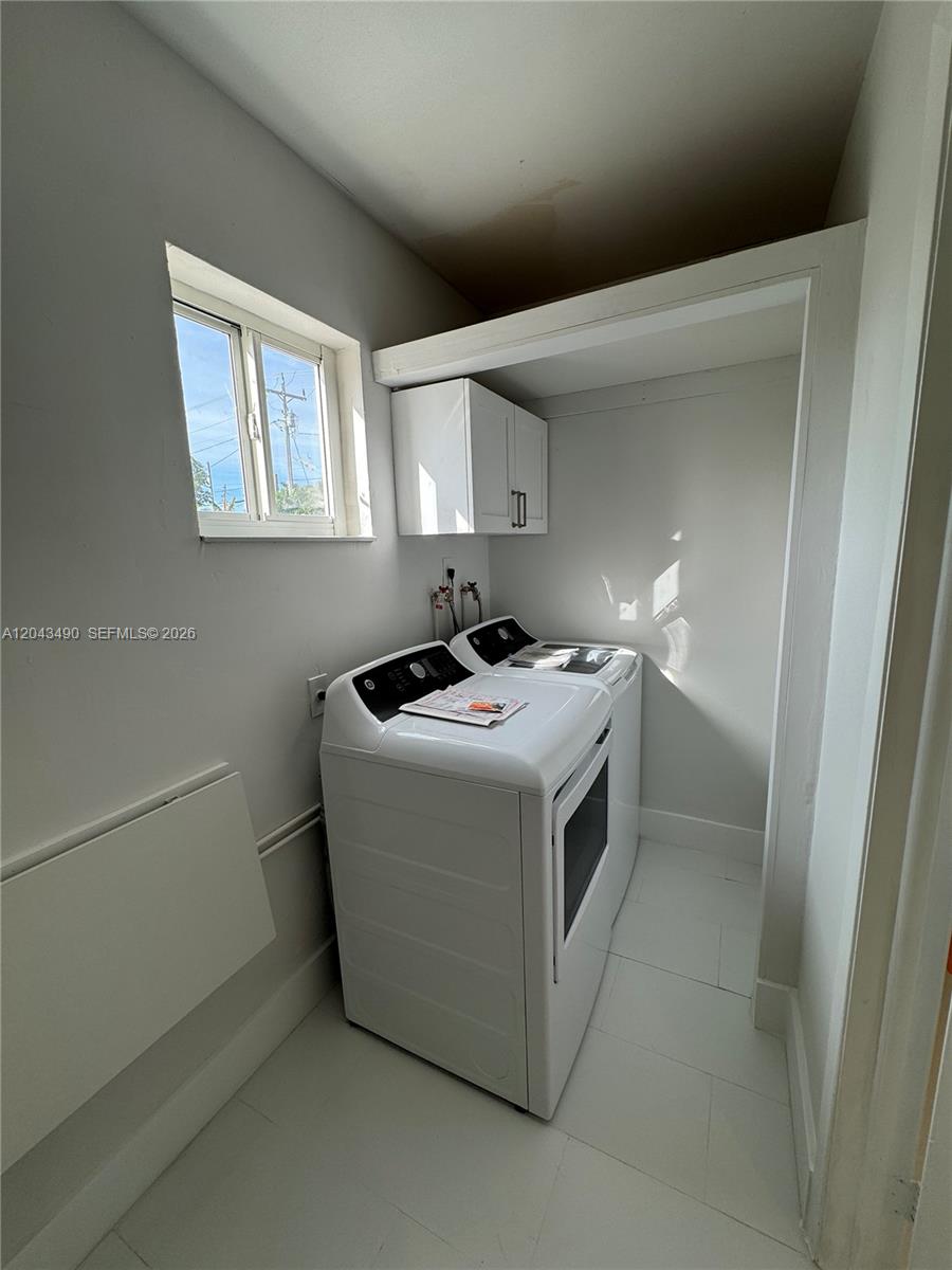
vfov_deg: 102.1
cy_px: 635
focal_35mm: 14
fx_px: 513
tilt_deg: -9.9
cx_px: 476
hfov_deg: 85.7
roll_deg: +2.5
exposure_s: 1/205
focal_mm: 2.22
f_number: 2.2
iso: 50
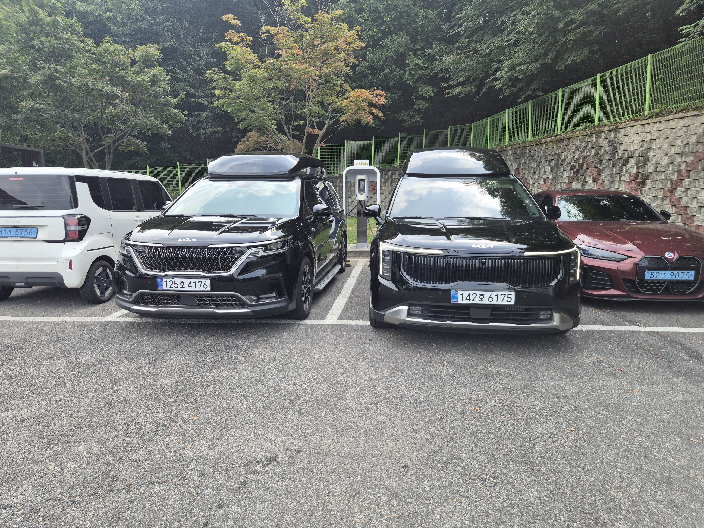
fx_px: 468
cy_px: 264
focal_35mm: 23
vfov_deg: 58.9
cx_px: 352
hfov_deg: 73.9
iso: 25
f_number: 1.8
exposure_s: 1/283
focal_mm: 5.4
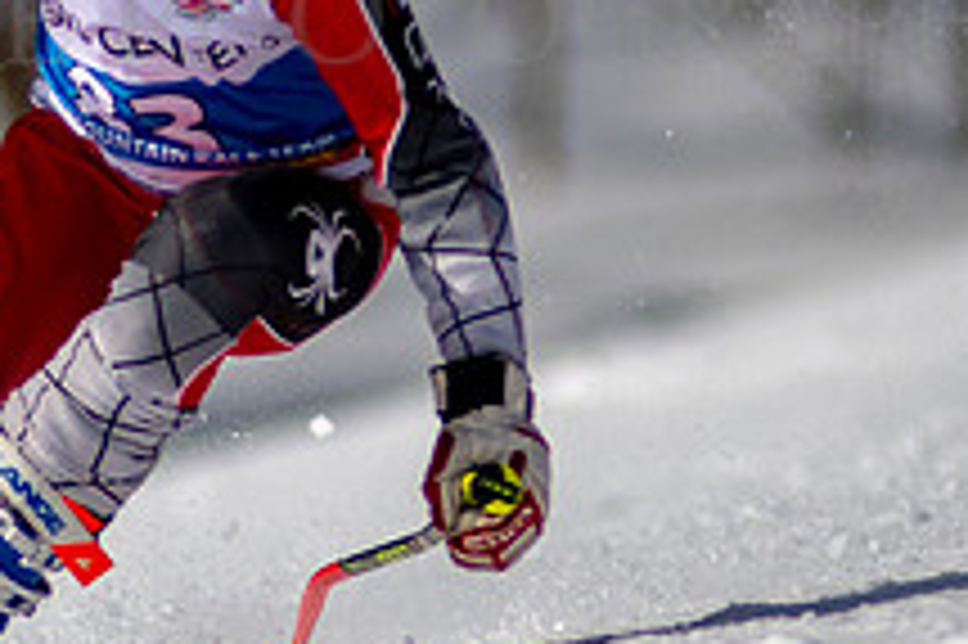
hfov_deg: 1.4
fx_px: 38367
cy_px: 173
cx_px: 172
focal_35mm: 1428
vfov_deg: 1.0
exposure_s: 1/8000
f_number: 2.8
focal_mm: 300
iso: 100
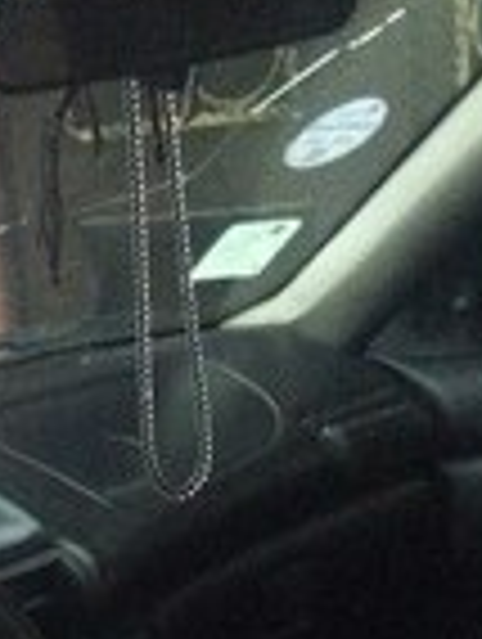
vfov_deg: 17.7
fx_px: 1870
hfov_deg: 14.2
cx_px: -126
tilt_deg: -21.2
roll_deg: +11.3
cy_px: 909
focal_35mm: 101
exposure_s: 1/17
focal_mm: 4.15
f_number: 2.2
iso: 400
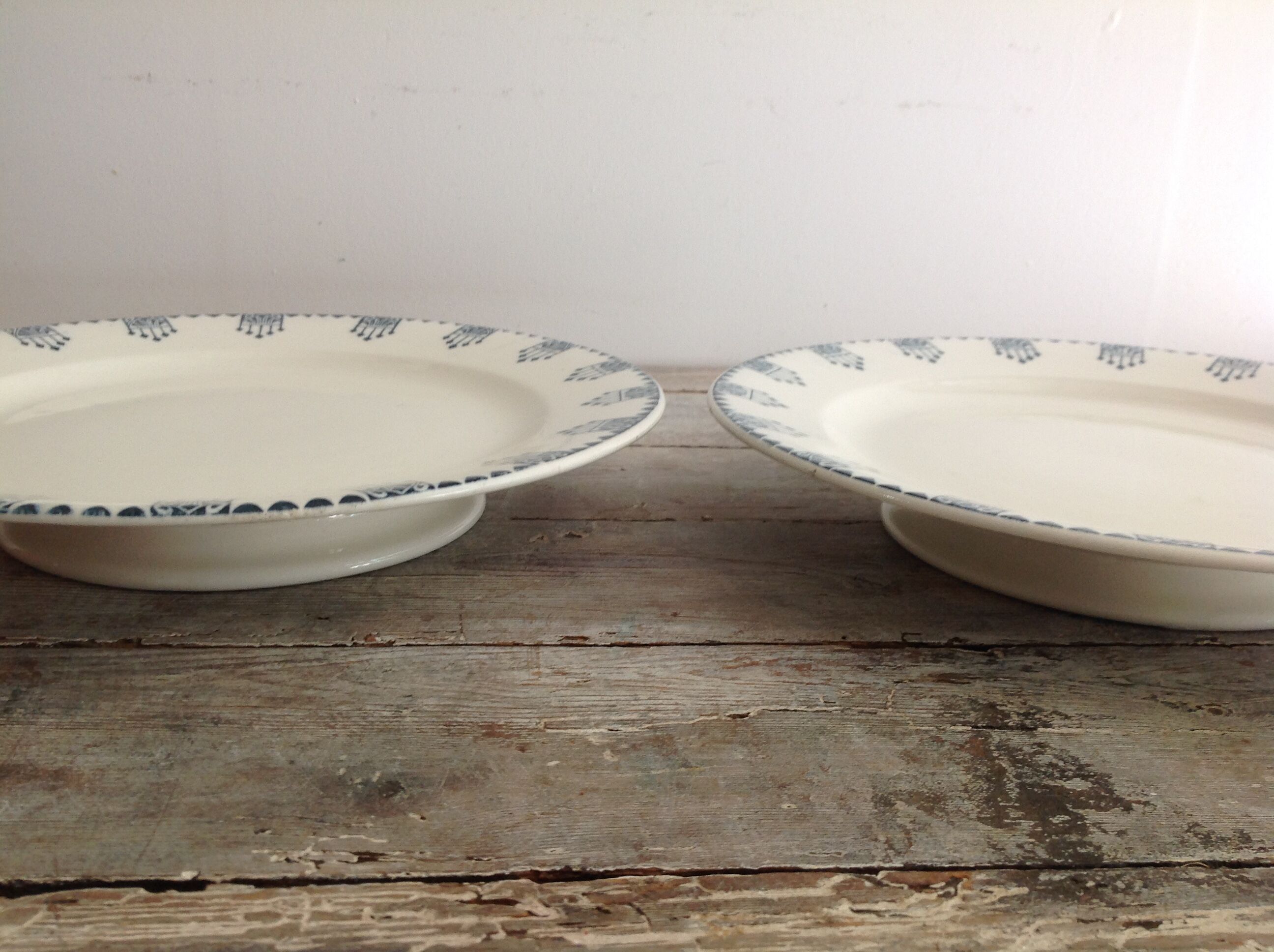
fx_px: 1286
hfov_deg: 52.7
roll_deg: -1.6
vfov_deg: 40.6
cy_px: 476
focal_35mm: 35
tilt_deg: -16.0
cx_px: 637
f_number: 2.4
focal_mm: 4.28
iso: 50
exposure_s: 1/24
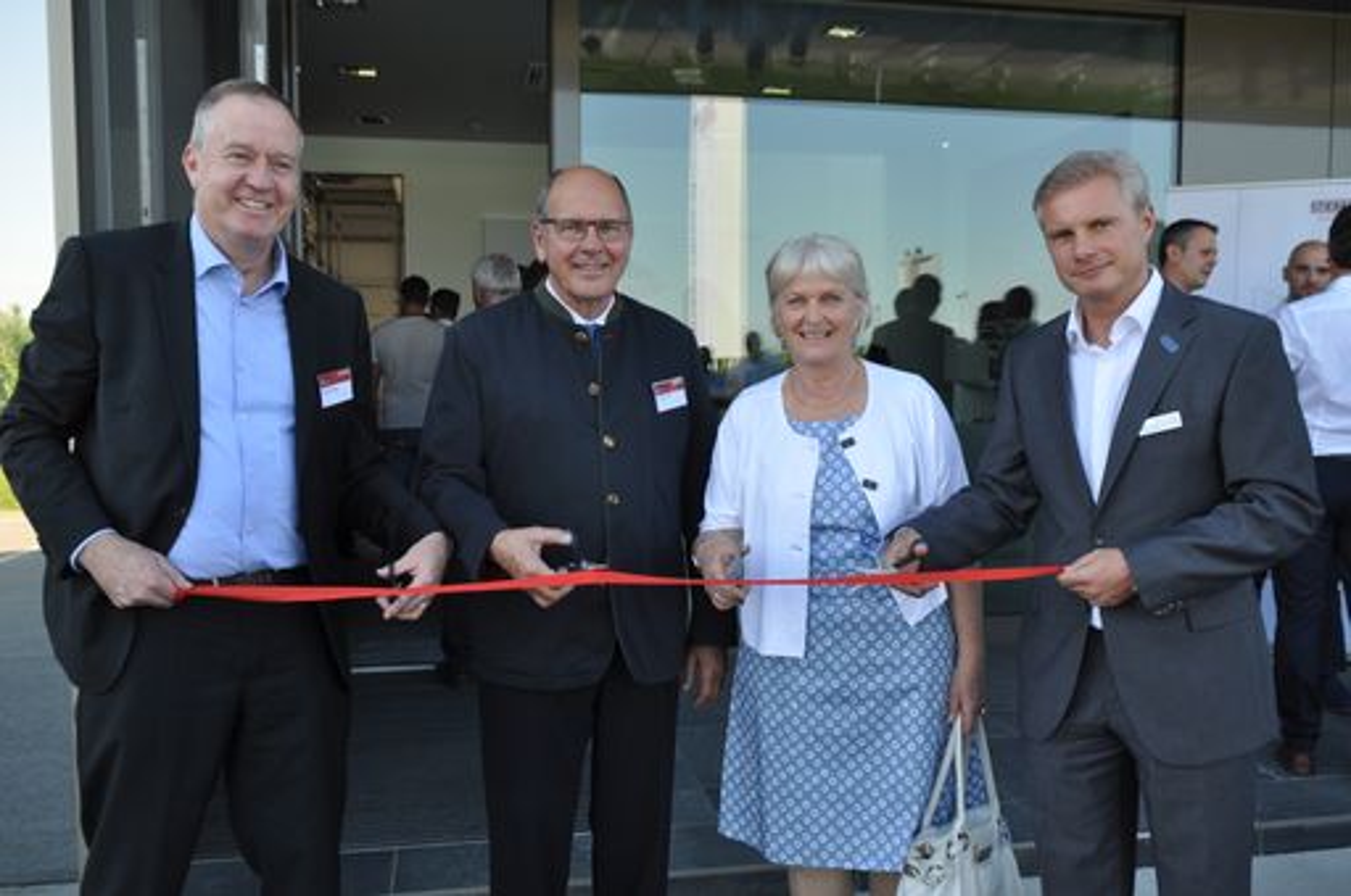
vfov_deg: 41.6
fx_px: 1181
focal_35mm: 32
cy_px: 448
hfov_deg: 59.6
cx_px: 676
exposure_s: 1/160
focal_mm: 21
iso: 200
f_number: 6.3
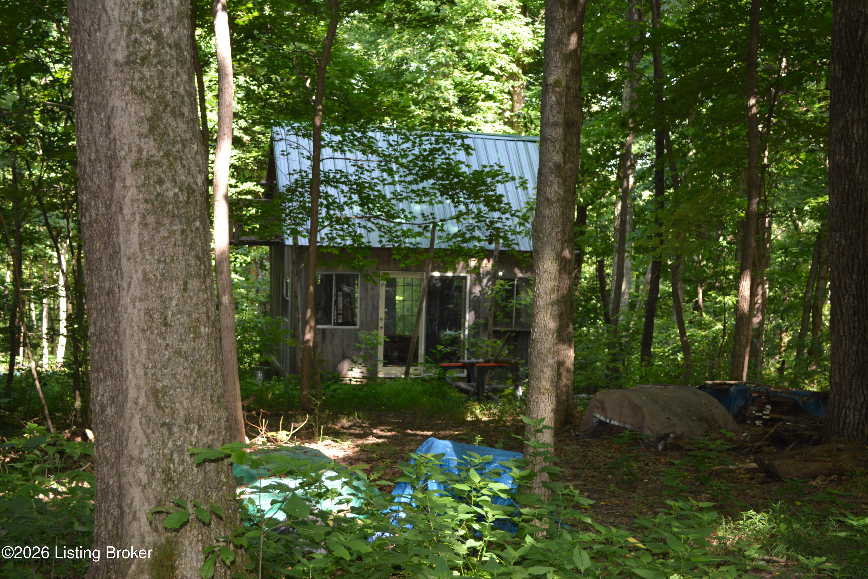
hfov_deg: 35.1
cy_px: 290
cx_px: 434
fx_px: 1374
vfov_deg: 23.8
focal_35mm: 57
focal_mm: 38
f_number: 5
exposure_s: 1/80
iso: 400
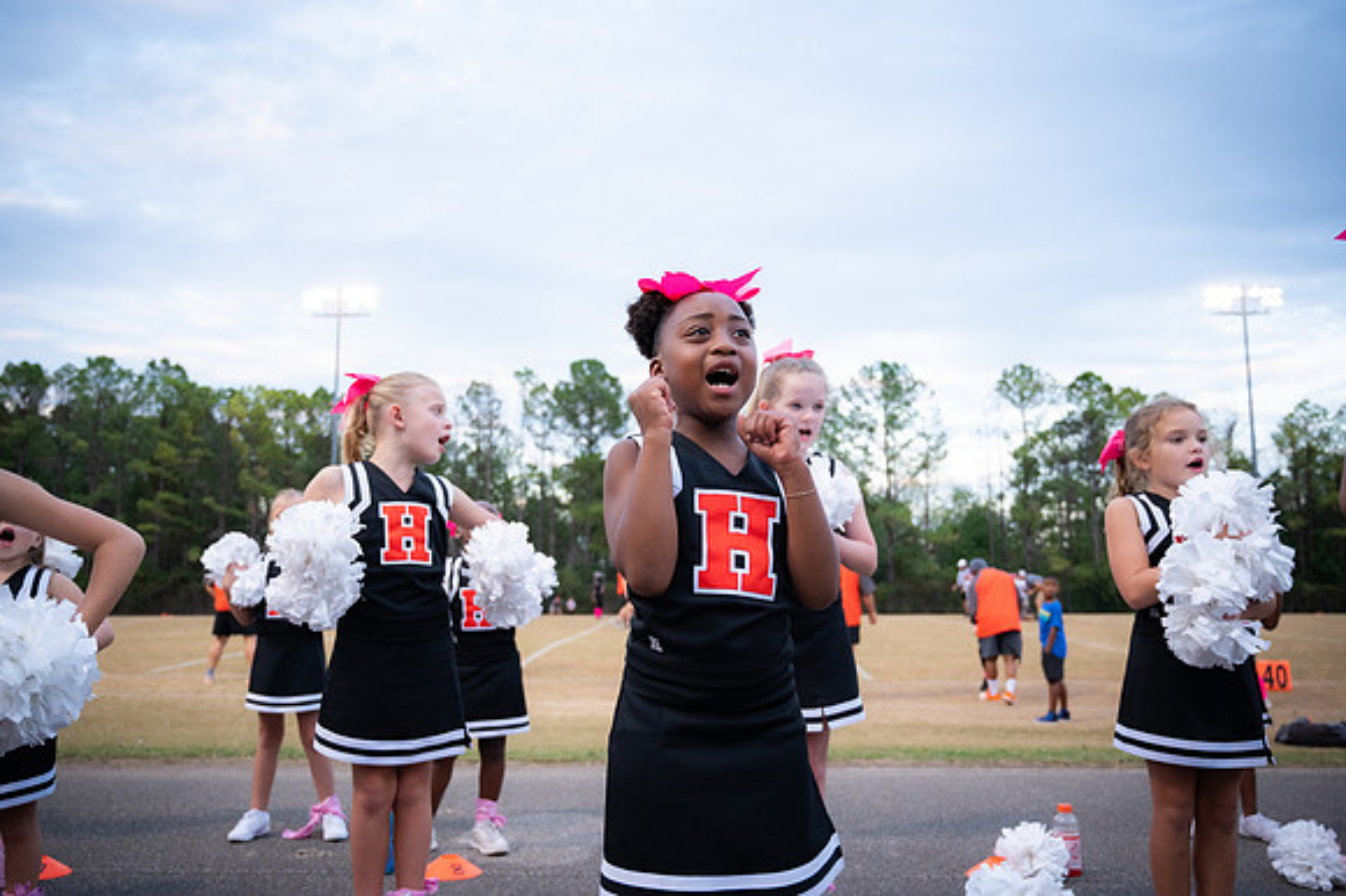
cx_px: 673
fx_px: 1129
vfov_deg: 43.3
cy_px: 448
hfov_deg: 61.6
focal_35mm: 30
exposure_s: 1/400
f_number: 4
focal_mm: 29
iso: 1250
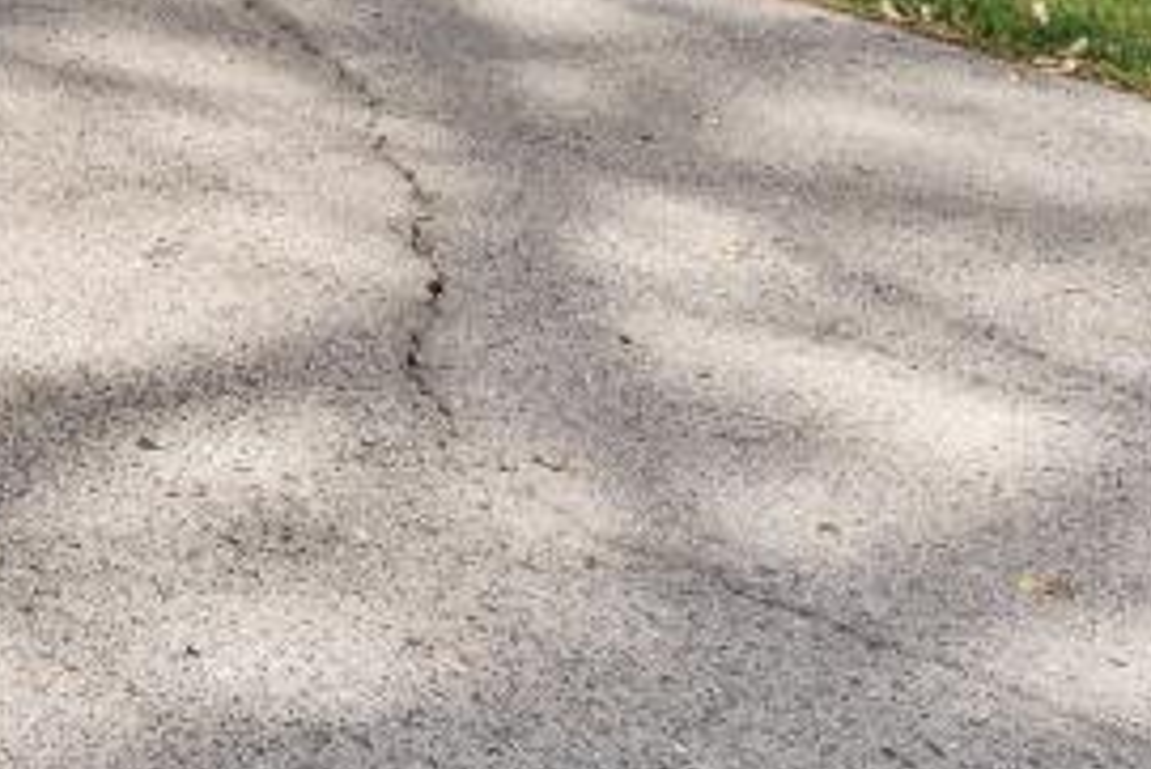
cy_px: -973
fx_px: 3007
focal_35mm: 94
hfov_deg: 14.6
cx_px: -1559
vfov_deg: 12.2
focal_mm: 17
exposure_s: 1/80
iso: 100
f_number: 11
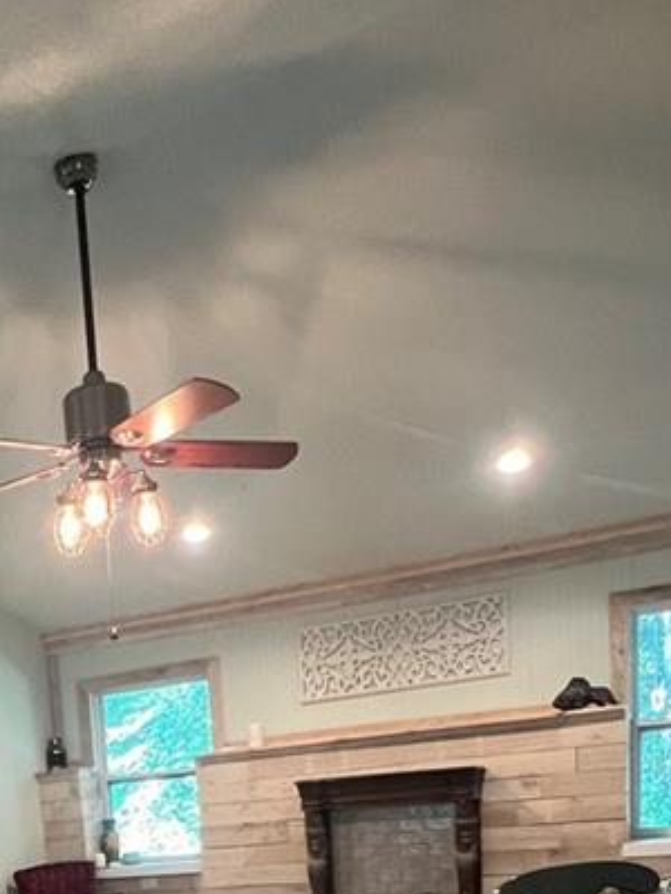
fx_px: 1008
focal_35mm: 39
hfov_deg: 34.3
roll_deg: +5.1
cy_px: 979
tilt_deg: -8.4
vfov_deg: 39.4
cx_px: 40
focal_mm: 1.57
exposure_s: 1/60
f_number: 1.8
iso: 400
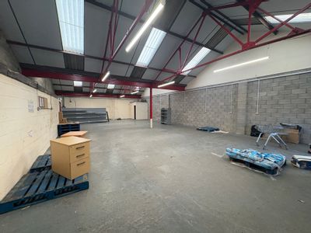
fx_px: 126
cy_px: 116
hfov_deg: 102.1
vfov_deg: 85.7
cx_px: 156
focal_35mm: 14
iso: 125
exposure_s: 1/100
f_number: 2.2
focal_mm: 2.22
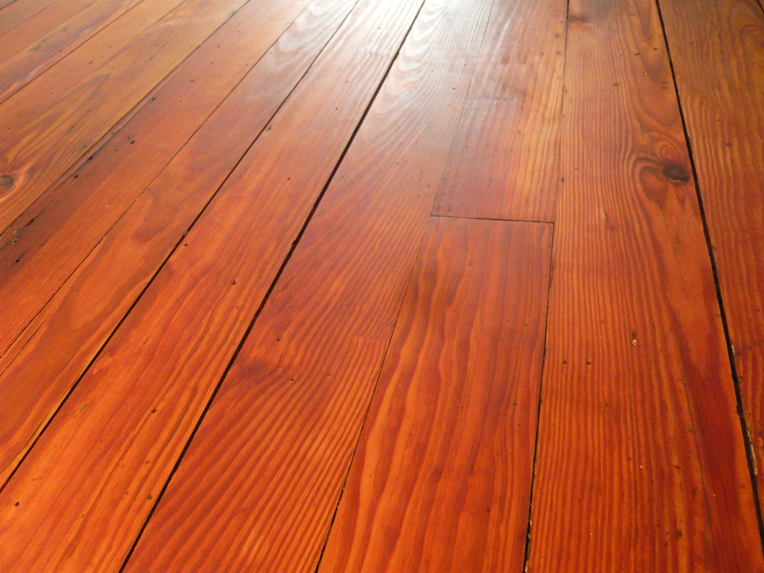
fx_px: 618
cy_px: 286
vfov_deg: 49.7
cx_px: 382
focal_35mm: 28
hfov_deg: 63.4
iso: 400
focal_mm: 4.6
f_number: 2.8
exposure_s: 1/10
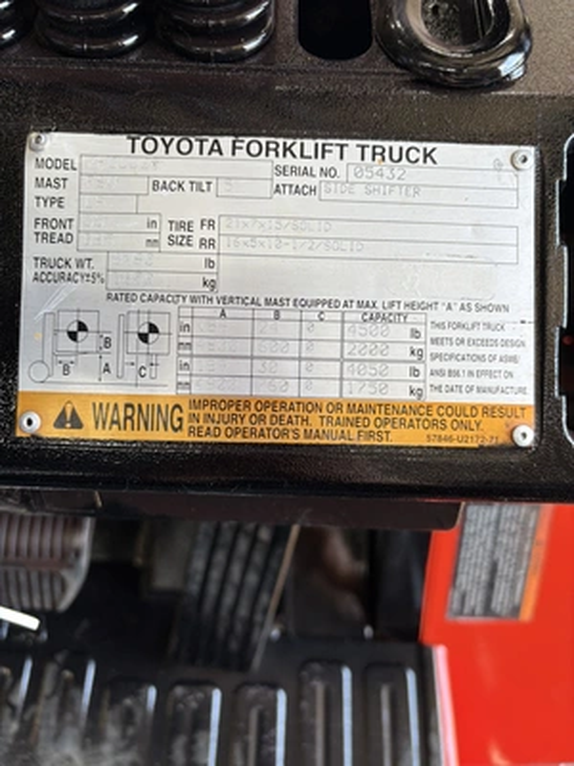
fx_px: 575
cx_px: 287
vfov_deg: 67.3
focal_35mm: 26
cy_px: 383
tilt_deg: -61.9
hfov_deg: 53.1
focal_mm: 5.96
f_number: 1.6
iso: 80
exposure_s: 1/120
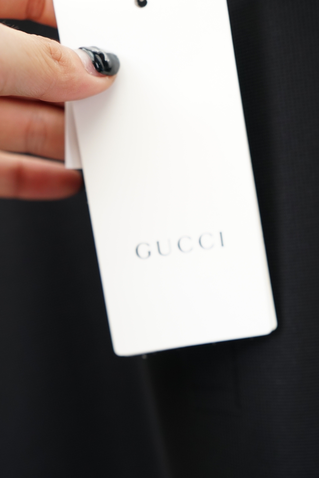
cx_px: 175
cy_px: 261
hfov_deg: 23.8
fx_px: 758
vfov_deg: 35.0
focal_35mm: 57
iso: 640
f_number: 3.5
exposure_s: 1/125
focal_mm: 34
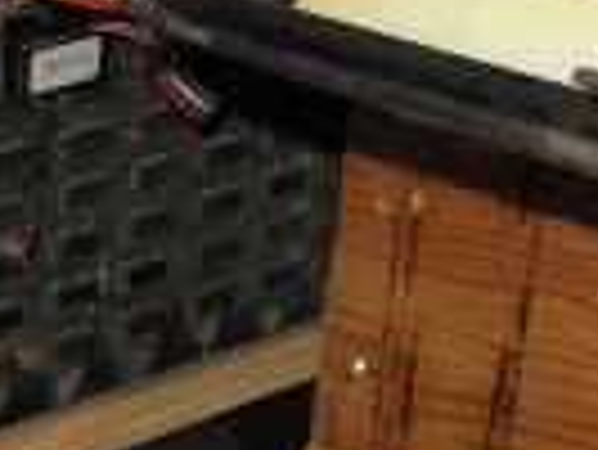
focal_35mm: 168
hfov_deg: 11.7
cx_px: 130
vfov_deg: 8.8
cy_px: 117
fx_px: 2905
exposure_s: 1/60
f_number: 4
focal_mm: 8.9
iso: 200
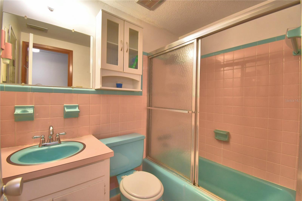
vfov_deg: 77.3
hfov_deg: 100.4
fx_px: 126
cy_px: 100
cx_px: 151
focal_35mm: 15
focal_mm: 10
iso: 400
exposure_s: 1/30
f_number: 4.5
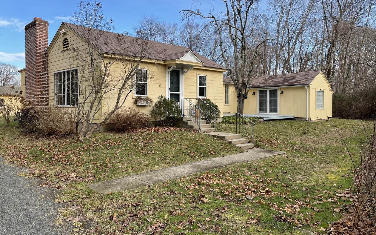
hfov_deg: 66.5
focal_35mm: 28
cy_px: 110
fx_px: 287
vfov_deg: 44.5
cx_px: 187
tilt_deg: -0.9
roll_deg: +0.3
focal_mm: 4.2
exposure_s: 1/1114
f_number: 1.6
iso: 32
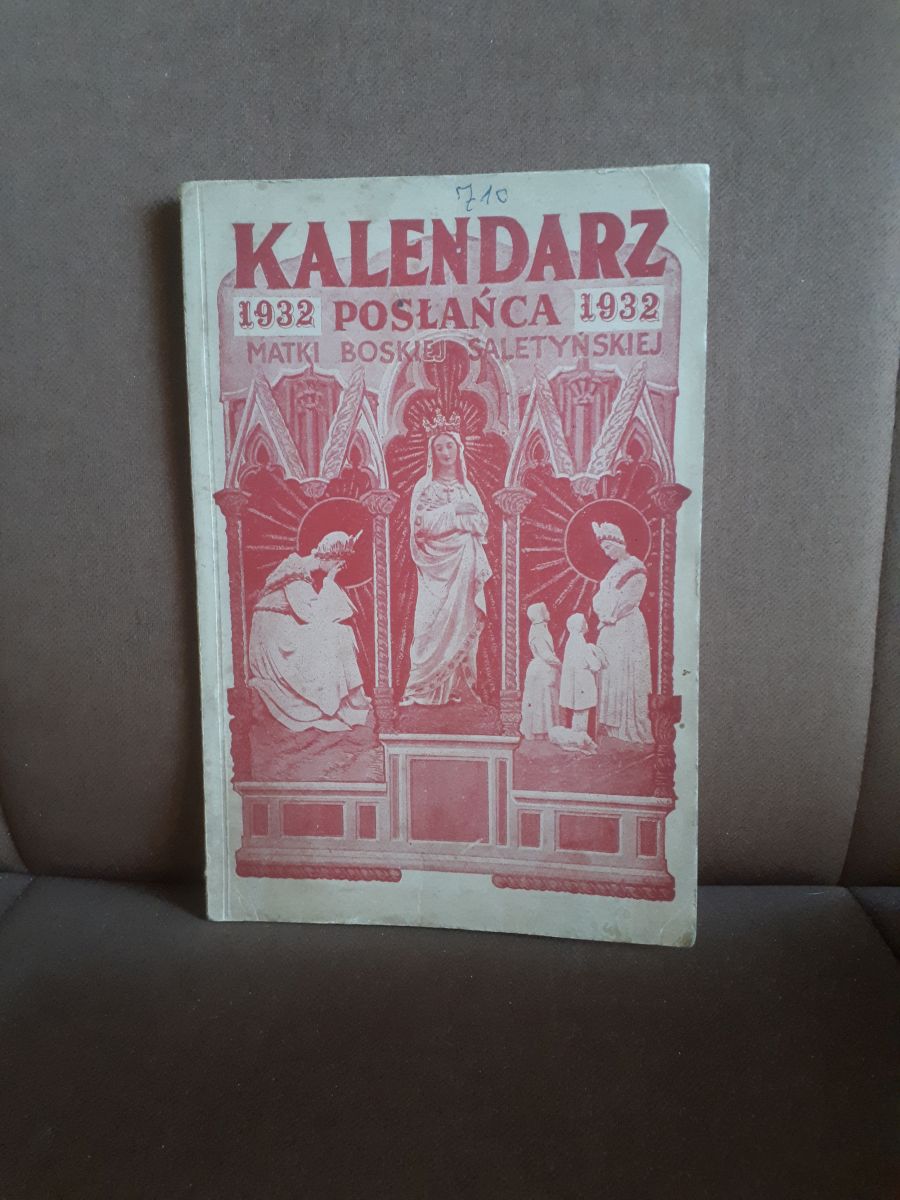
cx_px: 450
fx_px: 936
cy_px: 600
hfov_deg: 51.4
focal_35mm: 27
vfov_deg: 65.3
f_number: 1.9
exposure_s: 1/17
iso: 400
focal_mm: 3.6
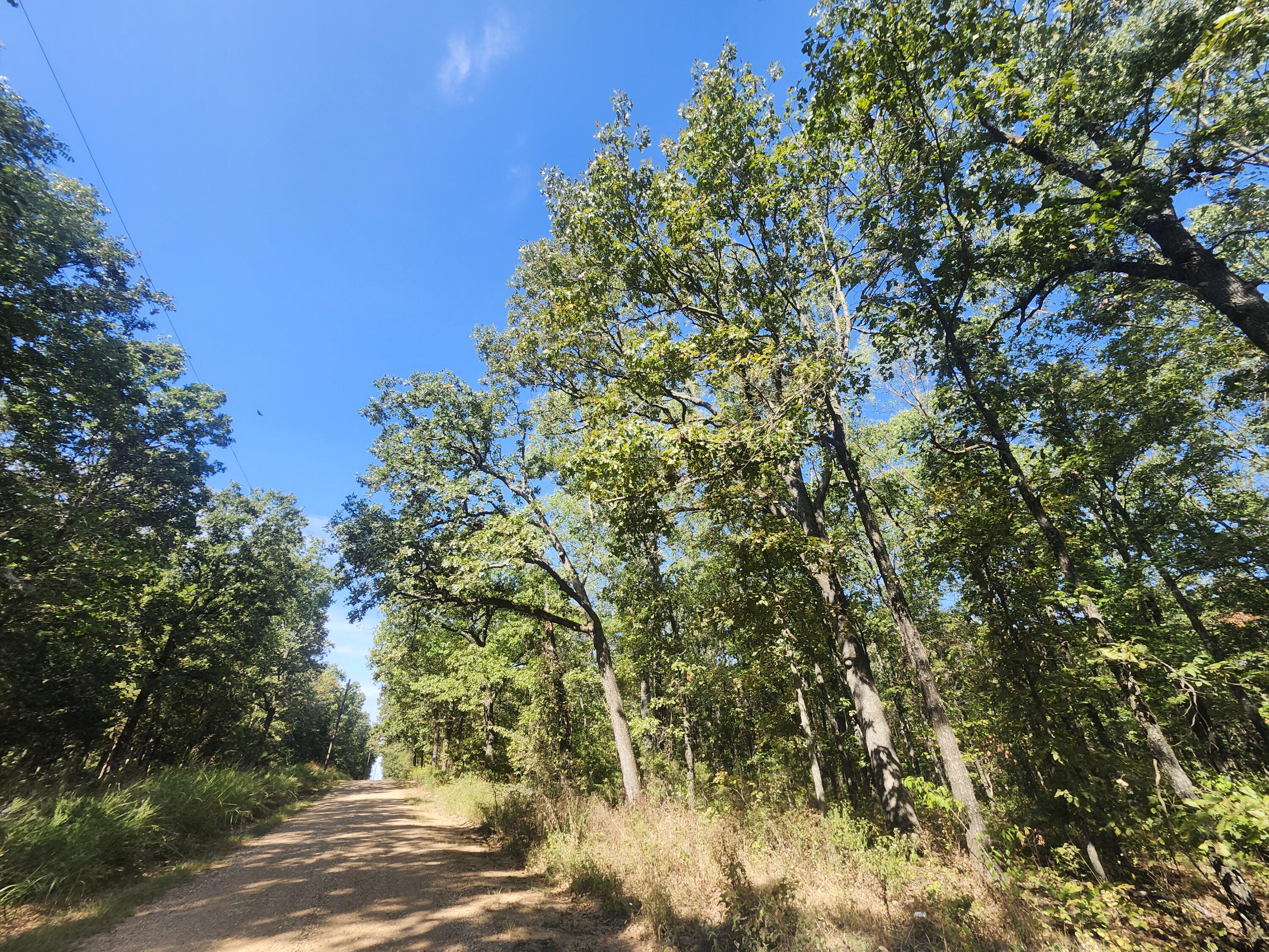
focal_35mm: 13
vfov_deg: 89.9
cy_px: 476
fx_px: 477
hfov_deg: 106.2
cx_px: 634
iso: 40
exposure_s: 1/504
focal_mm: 1.74
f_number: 2.2
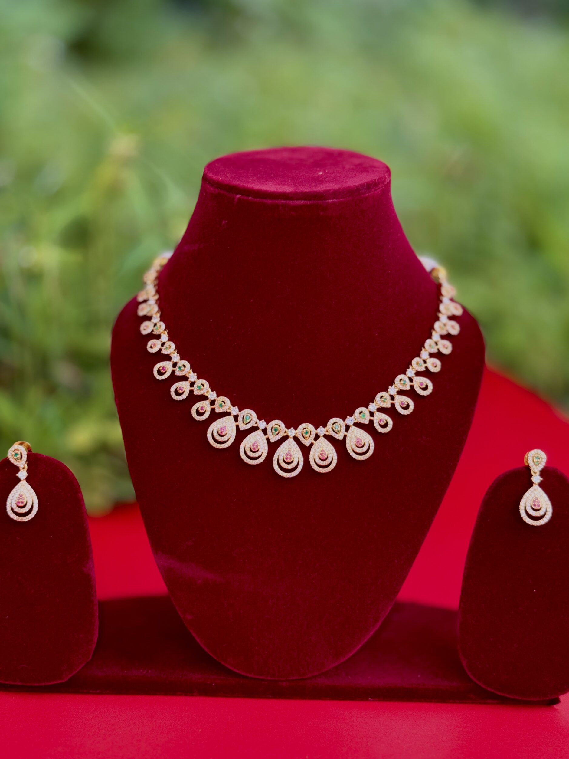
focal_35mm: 49
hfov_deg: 29.7
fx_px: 1074
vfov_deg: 38.9
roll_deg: -1.1
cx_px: 286
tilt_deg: -13.8
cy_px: 382
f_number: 1.78
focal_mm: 6.76
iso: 50
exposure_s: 1/324
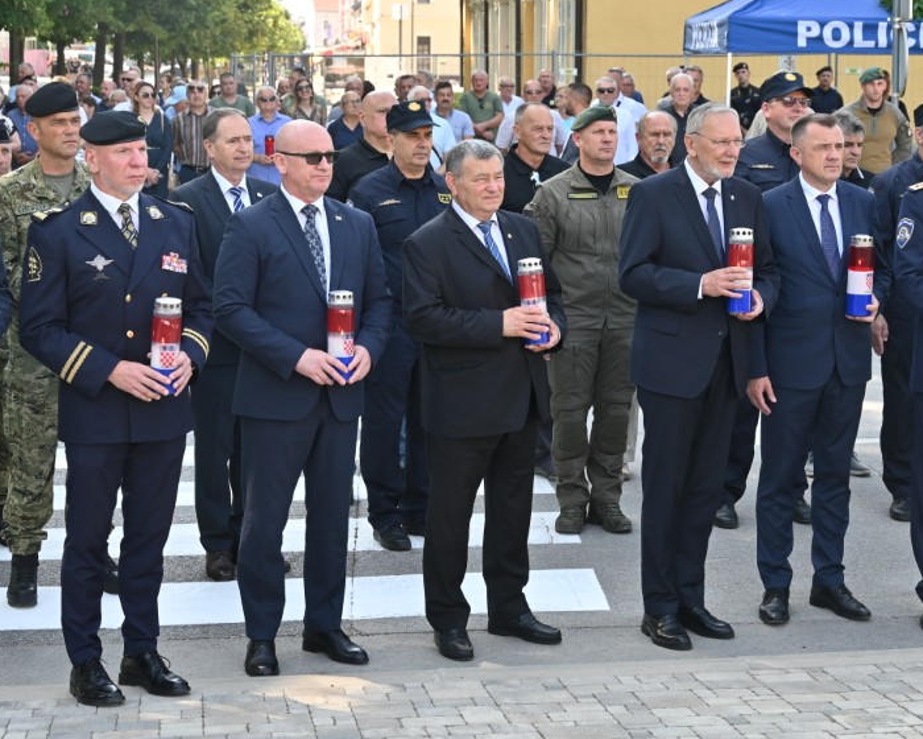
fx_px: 2021
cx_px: 549
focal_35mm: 74
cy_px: 297
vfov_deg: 20.7
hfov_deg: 25.7
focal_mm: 48
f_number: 5
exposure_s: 1/250
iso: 200
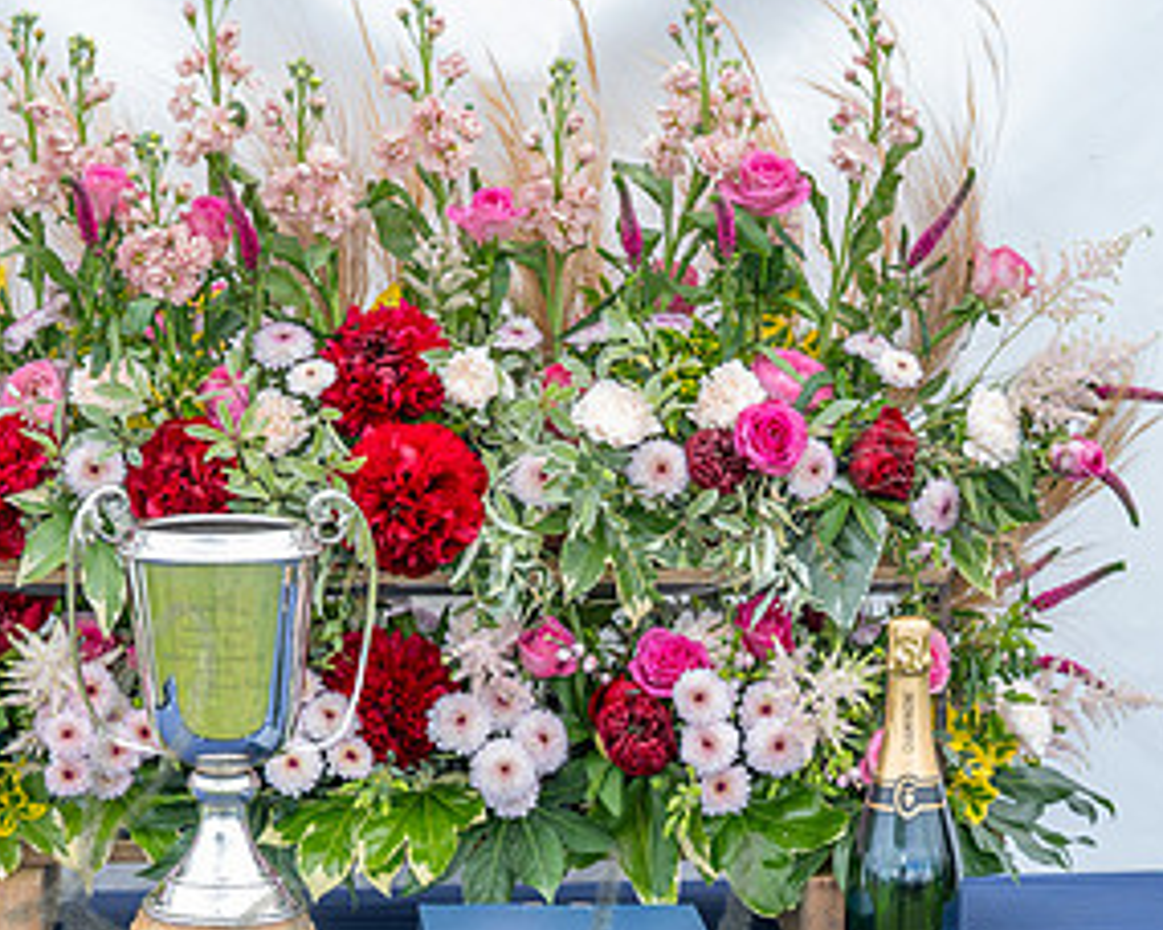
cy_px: 933
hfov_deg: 15.6
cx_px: 561
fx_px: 4234
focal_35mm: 123
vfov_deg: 12.4
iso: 200
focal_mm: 51
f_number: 5
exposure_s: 1/200
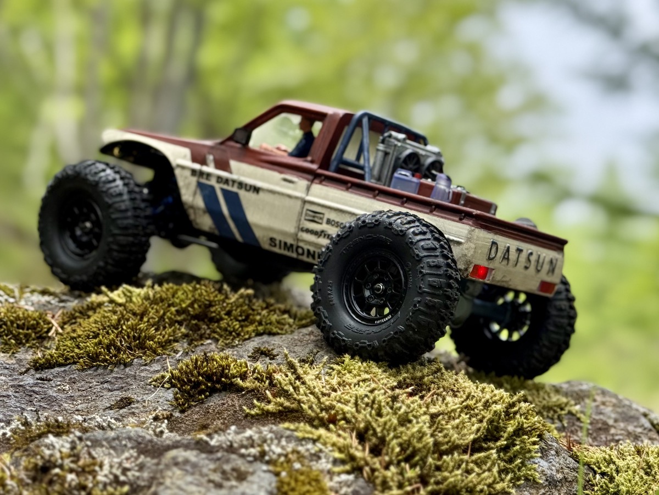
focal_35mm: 48
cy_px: 248
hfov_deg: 39.7
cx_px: 330
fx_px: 914
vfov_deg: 30.3
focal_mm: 6.76
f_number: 1.78
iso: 64
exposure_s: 1/1222
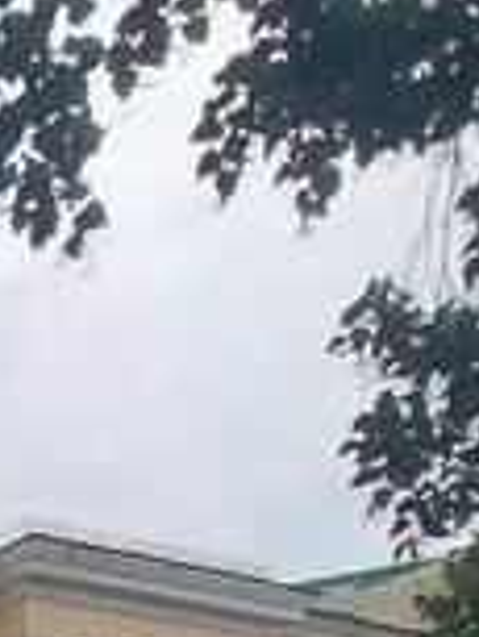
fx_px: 1253
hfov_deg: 13.8
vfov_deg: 20.6
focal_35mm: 68
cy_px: 1130
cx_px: -727
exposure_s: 1/263
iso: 64
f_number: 2.2
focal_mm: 1.3
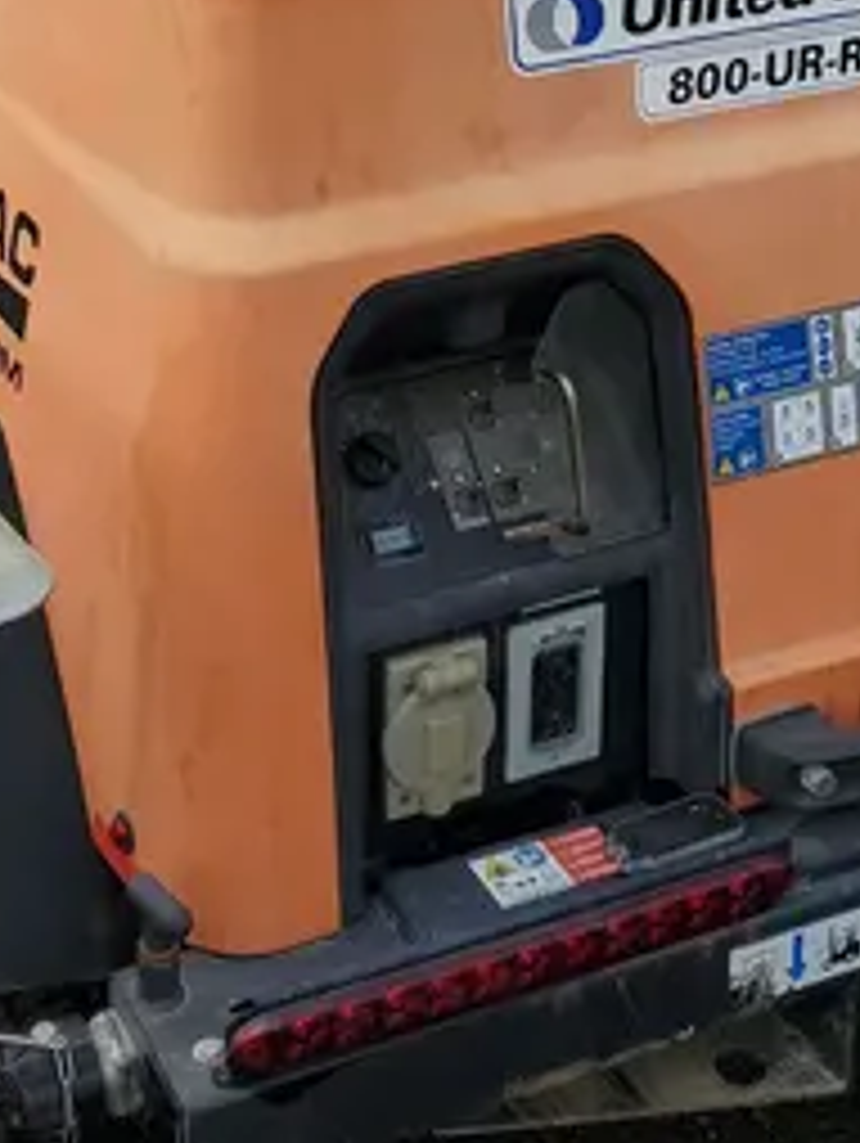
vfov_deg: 23.6
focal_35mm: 75
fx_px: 2480
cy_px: -250
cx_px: 257
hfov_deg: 19.6
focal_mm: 4.3
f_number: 2.4
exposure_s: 1/637
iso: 50
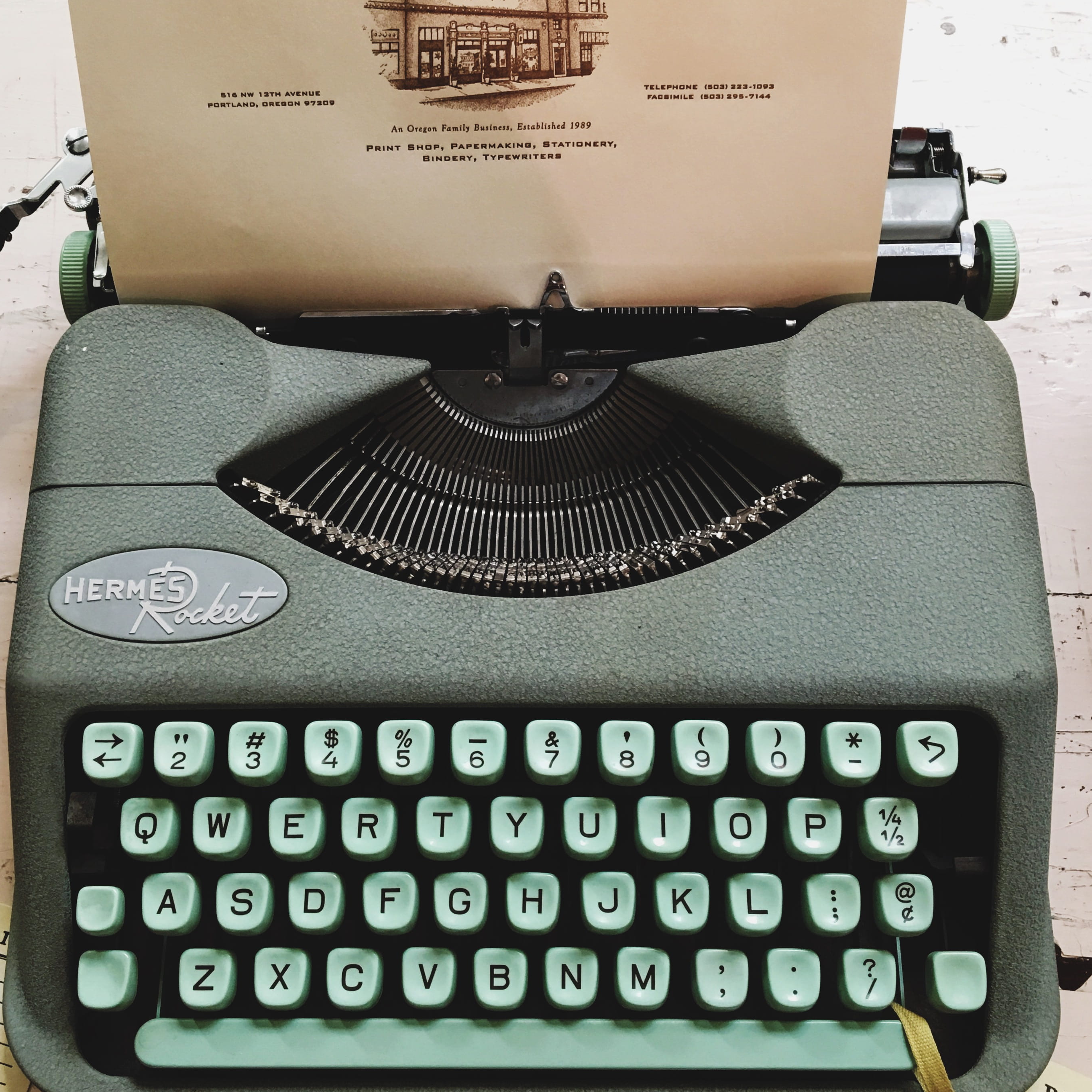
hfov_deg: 43.8
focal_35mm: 38
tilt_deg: -71.3
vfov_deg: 43.7
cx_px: 522
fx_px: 1356
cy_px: 464
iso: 100
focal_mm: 4.15
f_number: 2.2
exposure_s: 1/30
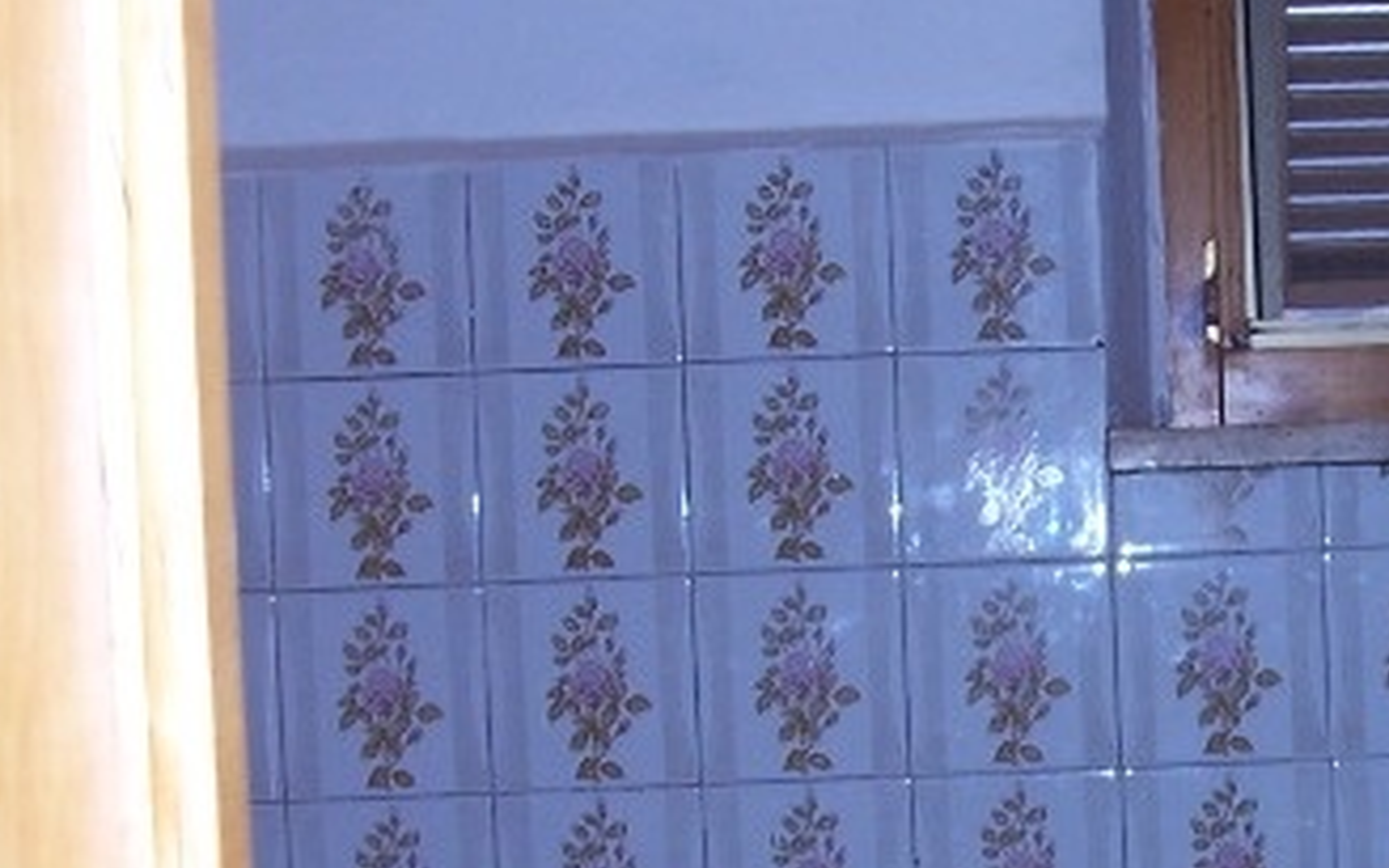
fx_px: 3331
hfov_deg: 23.0
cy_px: 652
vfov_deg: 14.8
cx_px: 1224
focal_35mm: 88
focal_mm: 5.6
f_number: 2.7
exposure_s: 1/60
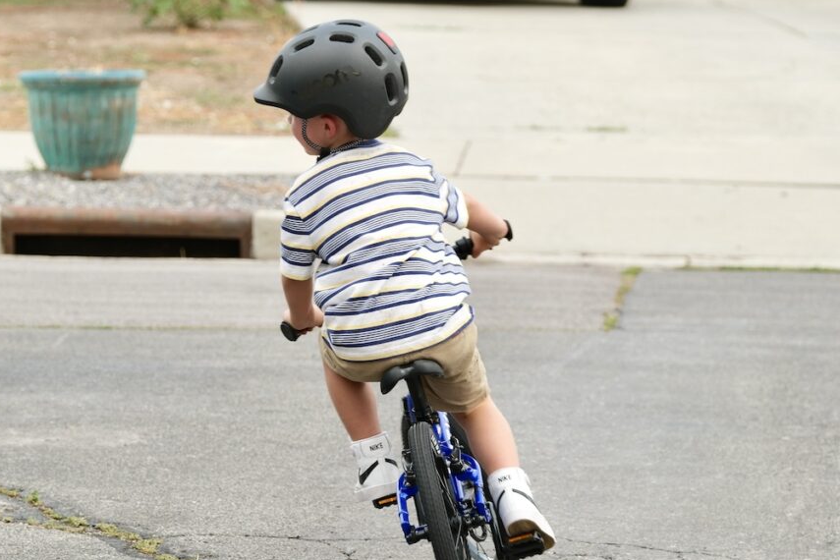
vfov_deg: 9.1
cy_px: 334
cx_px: 353
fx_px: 3523
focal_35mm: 151
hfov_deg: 13.6
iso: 125
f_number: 4
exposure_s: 1/280
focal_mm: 83.8
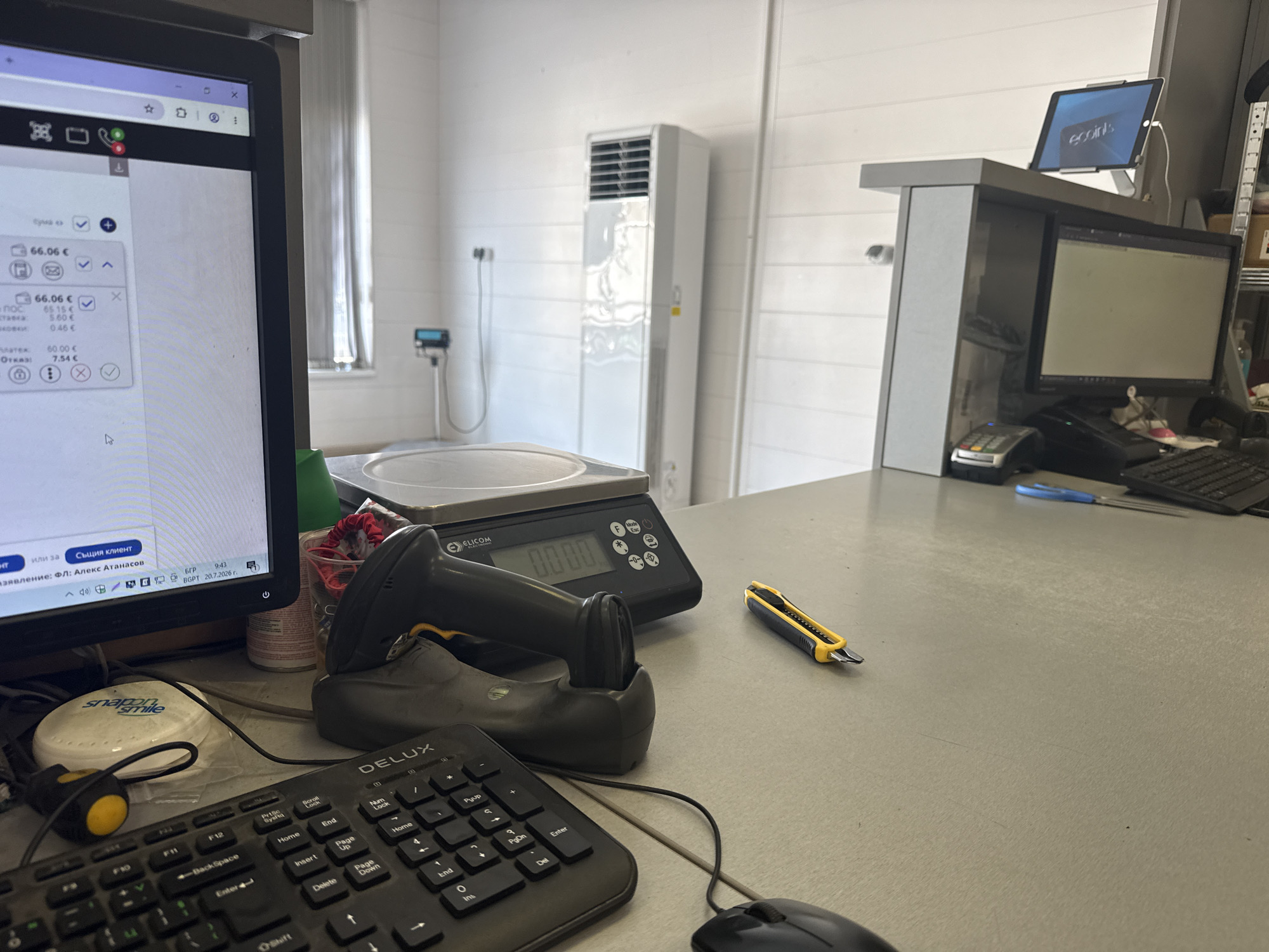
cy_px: 476
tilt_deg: -11.3
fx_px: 880
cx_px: 634
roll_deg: -3.4
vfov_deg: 56.8
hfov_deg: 71.6
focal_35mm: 24
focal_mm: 6.76
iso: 64
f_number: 1.78
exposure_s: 1/120
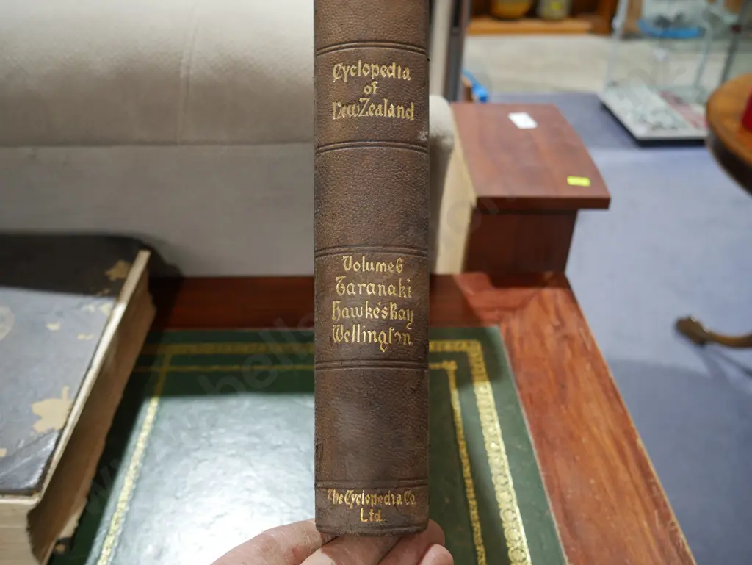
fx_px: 652
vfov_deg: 46.8
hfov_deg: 59.9
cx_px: 376
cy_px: 282
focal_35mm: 30
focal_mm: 15
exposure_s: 1/60
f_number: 3.6
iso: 400
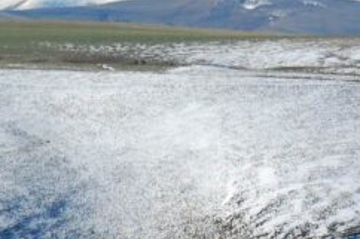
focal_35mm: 496
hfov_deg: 4.1
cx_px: 433
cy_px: -163
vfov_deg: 2.8
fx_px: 4959
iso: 200
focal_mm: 75
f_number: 5.6
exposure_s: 1/800
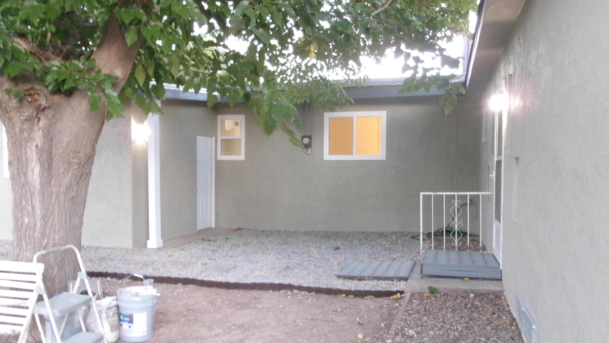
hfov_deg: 62.6
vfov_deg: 37.7
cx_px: 305
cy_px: 196
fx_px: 501
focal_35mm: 31
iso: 512
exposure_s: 1/17
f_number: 3.9
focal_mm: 5.1
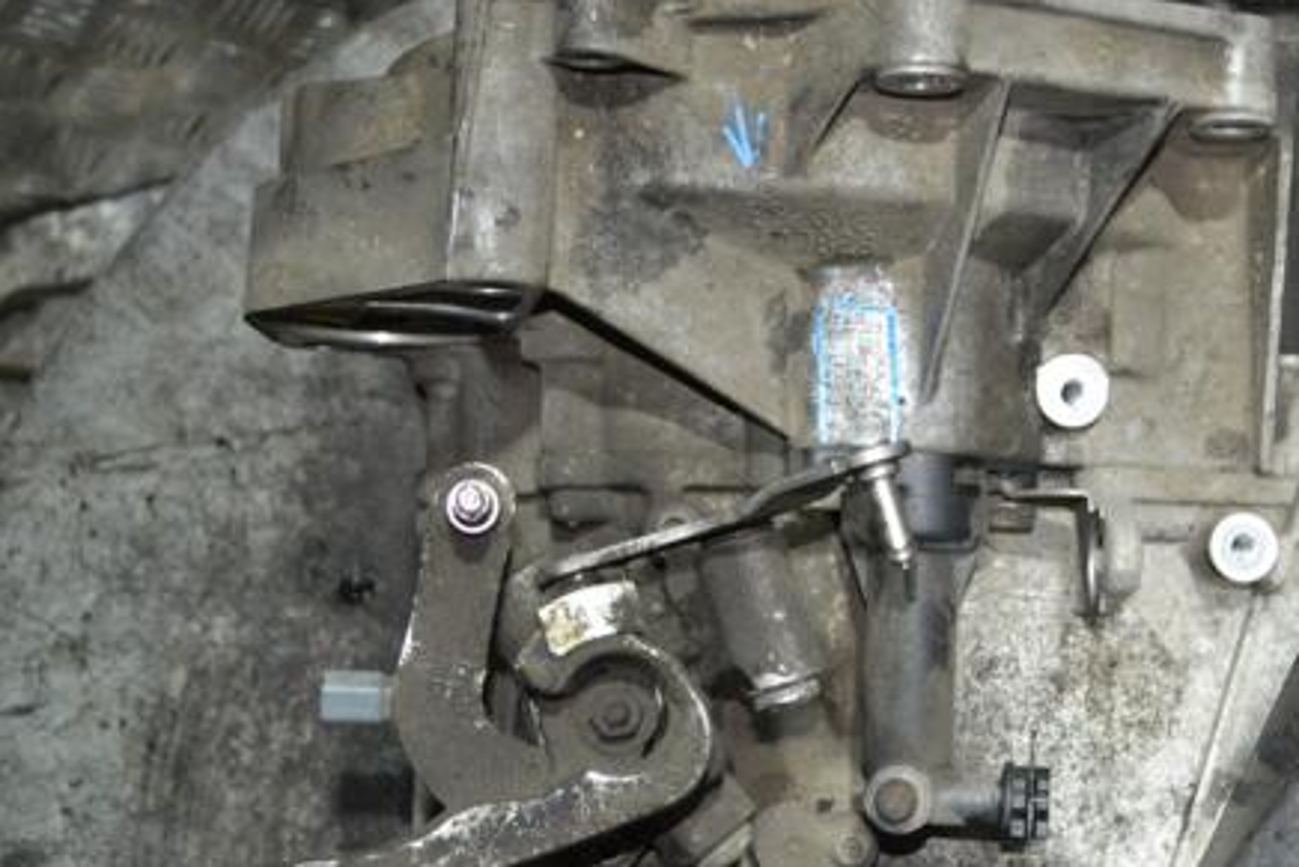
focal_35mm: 66
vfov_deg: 20.6
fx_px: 2382
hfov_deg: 30.3
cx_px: 843
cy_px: 521
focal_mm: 32
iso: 2200
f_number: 4.8
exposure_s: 1/60
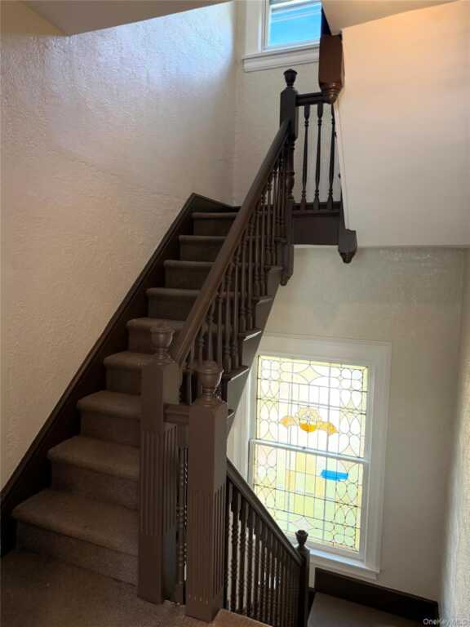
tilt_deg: -4.5
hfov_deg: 56.8
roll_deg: -1.7
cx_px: 235
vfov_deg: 71.6
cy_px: 314
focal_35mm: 24
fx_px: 434
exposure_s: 1/120
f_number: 1.78
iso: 250
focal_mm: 6.76
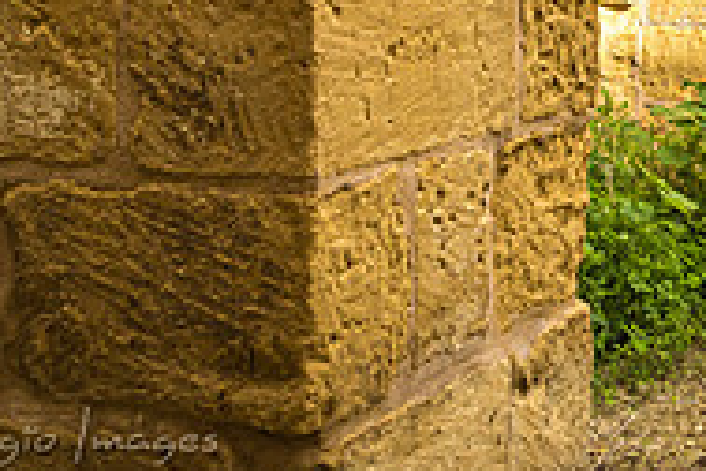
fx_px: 1628
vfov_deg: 15.9
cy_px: -69
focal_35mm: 83
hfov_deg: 22.9
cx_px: 799
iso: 400
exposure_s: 1/400
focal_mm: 18
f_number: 5.6
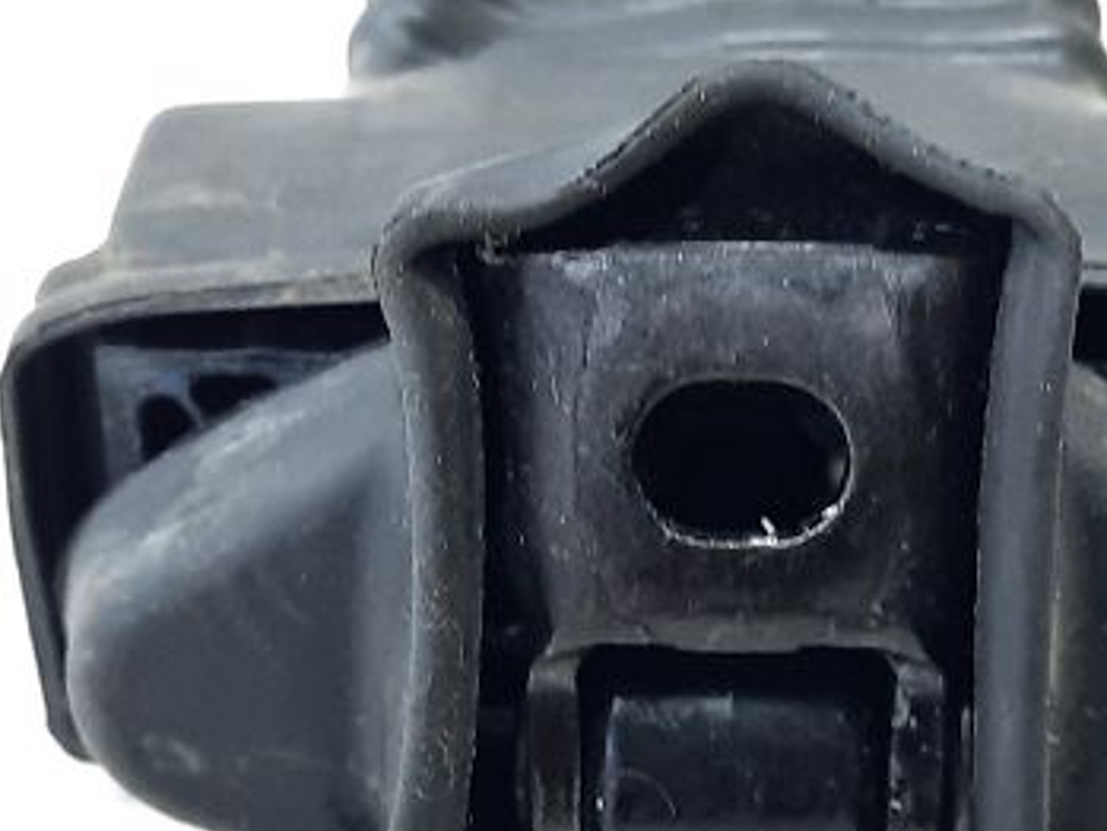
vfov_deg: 17.2
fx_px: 2751
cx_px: 682
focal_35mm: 86
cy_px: 479
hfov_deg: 22.7
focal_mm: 4.6
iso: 200
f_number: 2
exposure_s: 1/50
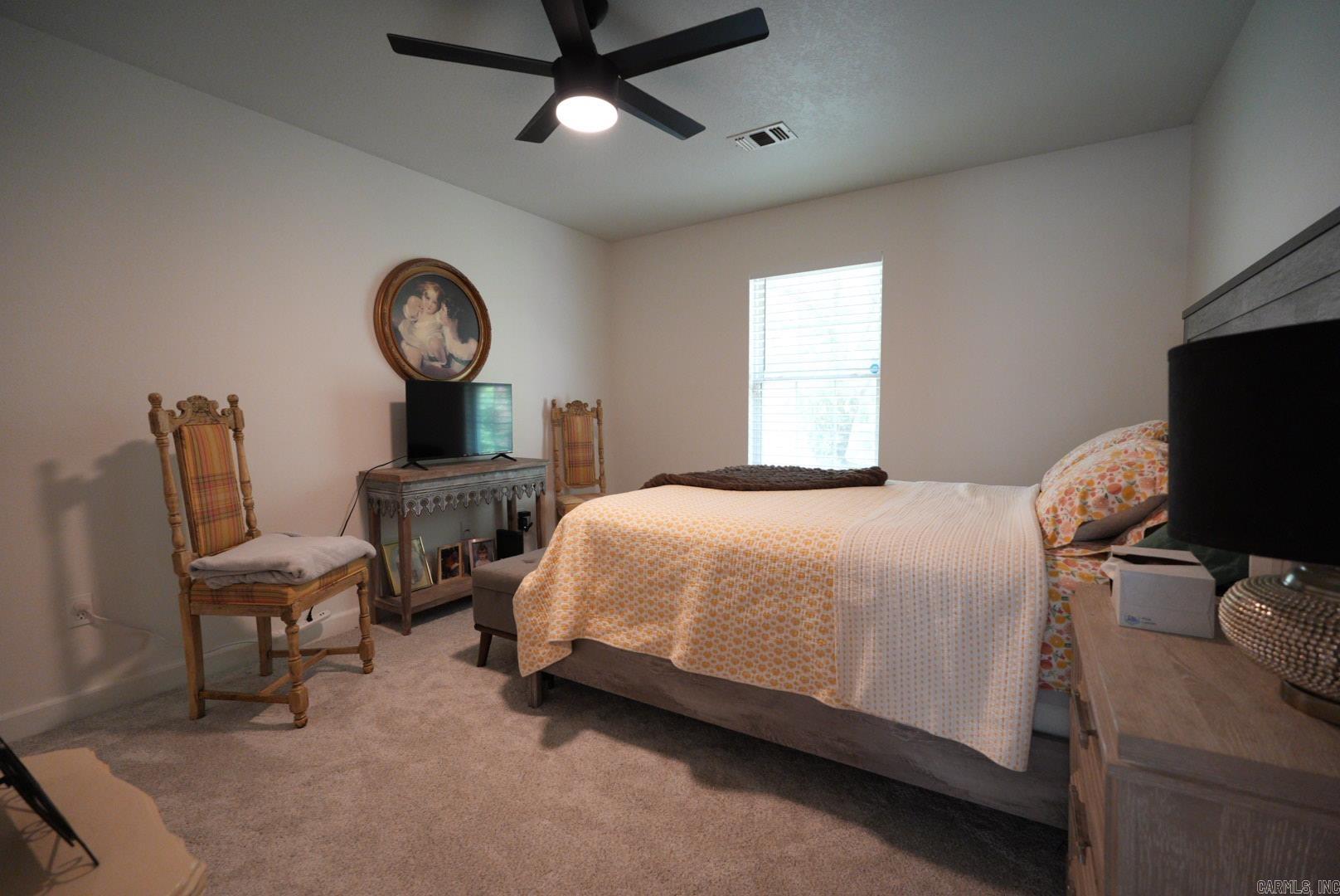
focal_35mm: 16
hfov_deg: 96.7
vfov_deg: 73.8
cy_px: 448
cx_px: 670
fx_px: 596
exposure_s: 1/160
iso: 4000
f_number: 4
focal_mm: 16
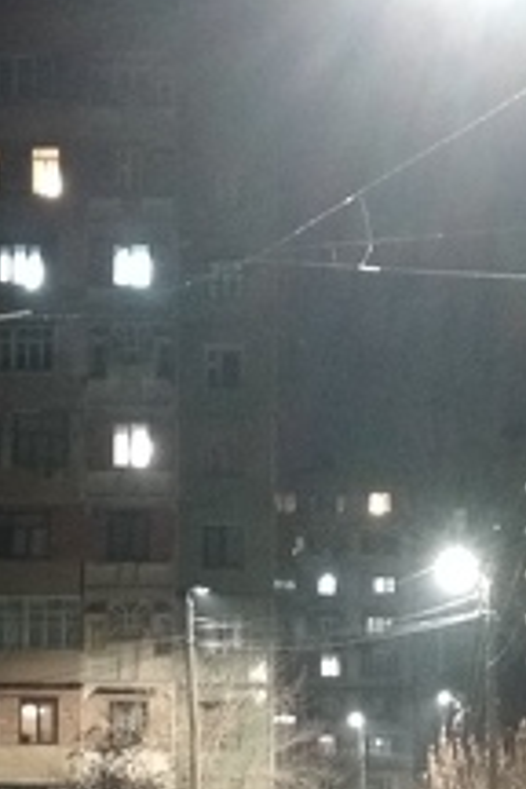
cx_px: 343
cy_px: 709
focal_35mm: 75
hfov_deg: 18.1
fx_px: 1644
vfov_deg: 26.1
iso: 6400
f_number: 2.2
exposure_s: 1/17
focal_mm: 3.81
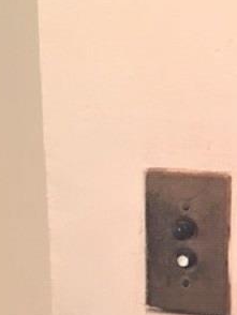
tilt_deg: -13.3
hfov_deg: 17.1
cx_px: 249
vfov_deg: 22.9
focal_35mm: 84
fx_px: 766
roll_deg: -0.6
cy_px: 264
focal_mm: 4.15
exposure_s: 1/4
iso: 100
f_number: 2.2
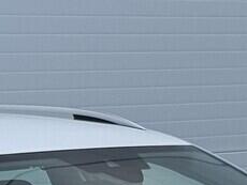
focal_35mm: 300
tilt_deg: -6.8
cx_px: 69
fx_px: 2143
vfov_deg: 4.9
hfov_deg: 6.6
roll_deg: +2.7
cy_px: 355
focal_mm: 6.76
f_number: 1.78
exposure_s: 1/2415
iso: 64
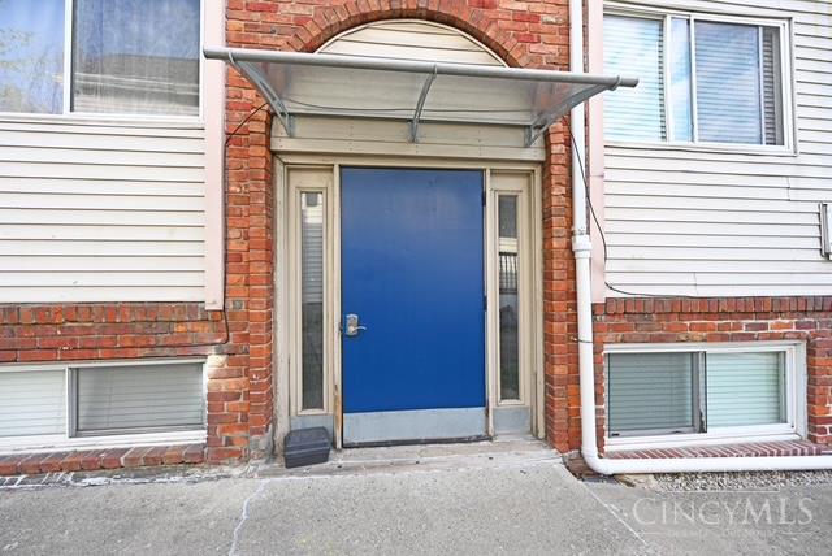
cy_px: 278
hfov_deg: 104.2
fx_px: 324
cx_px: 416
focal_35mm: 14
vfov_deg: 81.3
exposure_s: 1/250
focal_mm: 14
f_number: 5
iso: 200
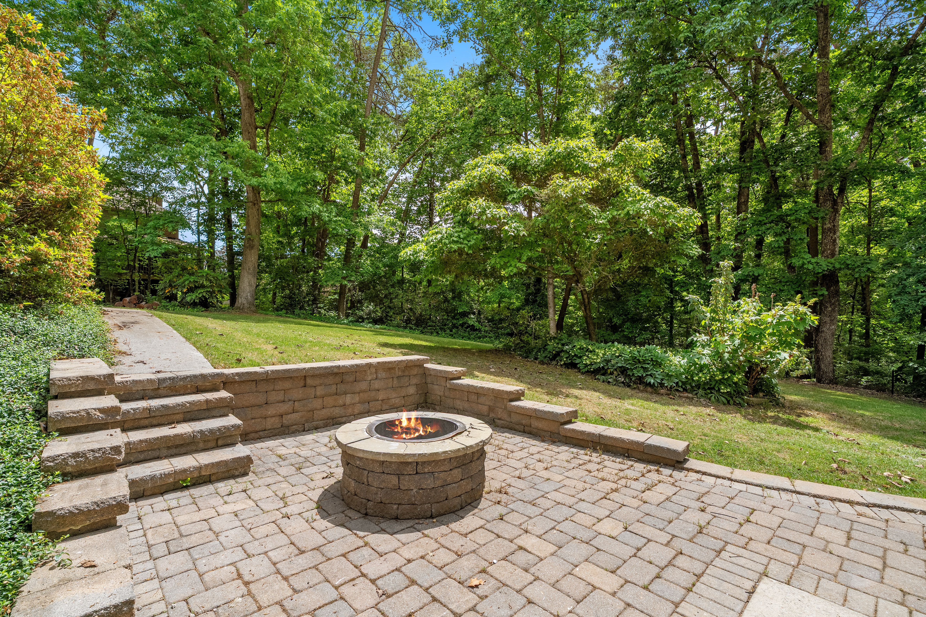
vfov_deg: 73.7
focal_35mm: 16
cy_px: 308
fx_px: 412
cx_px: 463
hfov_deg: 96.7
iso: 320
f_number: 9
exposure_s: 1/320
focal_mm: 16
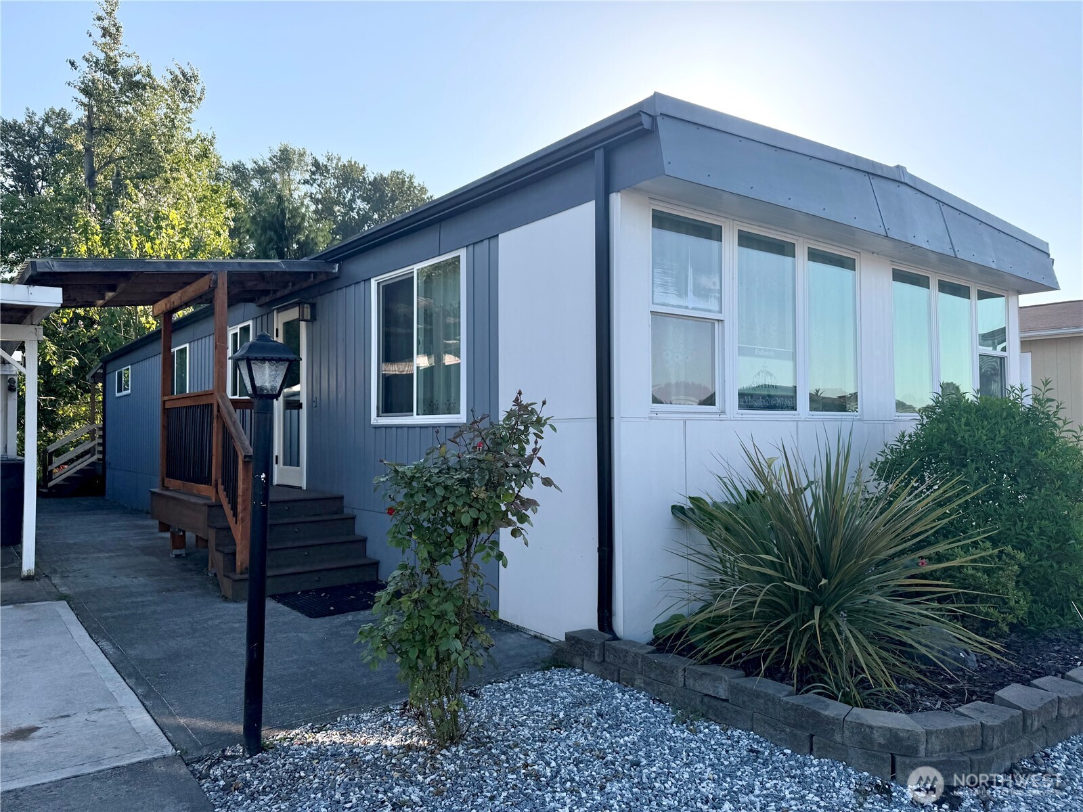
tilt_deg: +1.7
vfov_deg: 56.8
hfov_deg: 71.6
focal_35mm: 24
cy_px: 406
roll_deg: +0.2
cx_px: 542
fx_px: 751
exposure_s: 1/5714
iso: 80
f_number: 1.78
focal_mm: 6.76
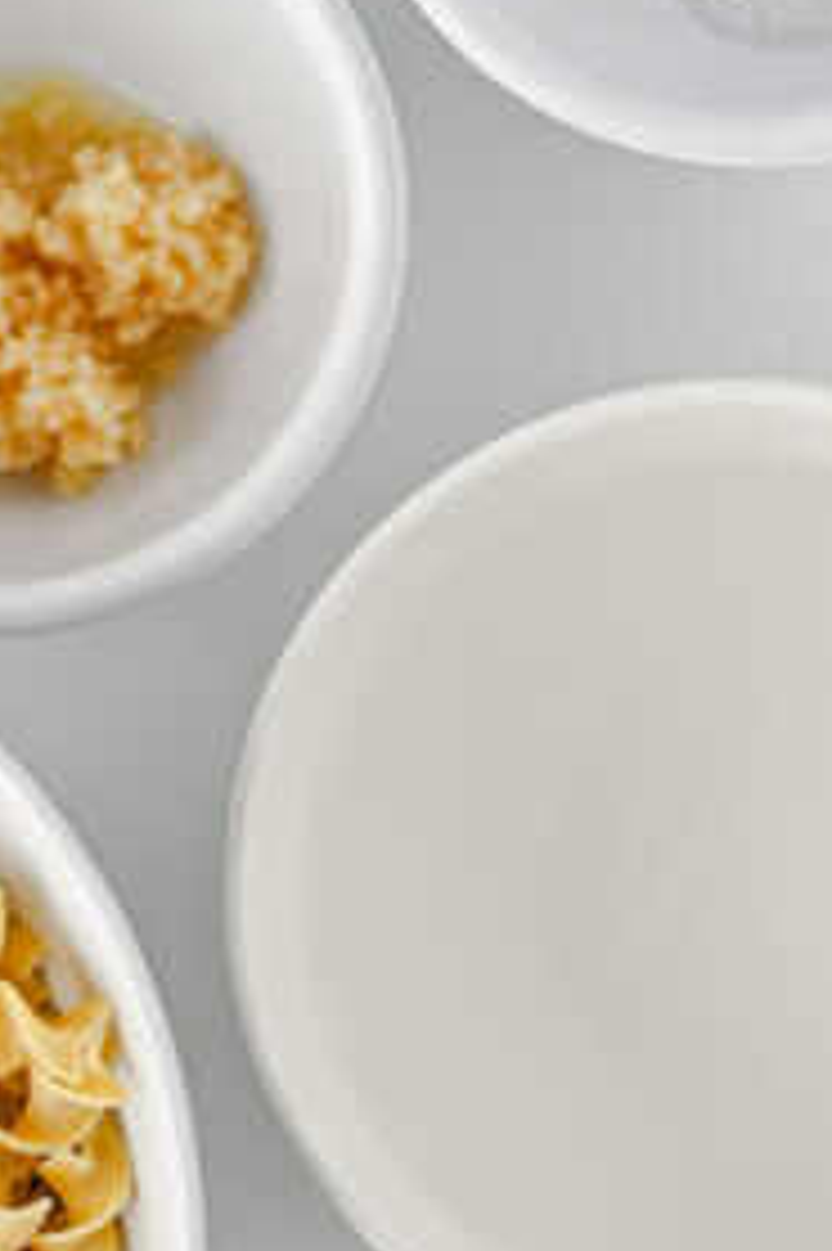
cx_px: -225
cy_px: 477
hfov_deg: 6.3
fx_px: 7497
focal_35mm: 216
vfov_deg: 9.5
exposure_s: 1/250
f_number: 3.2
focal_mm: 50
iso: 280
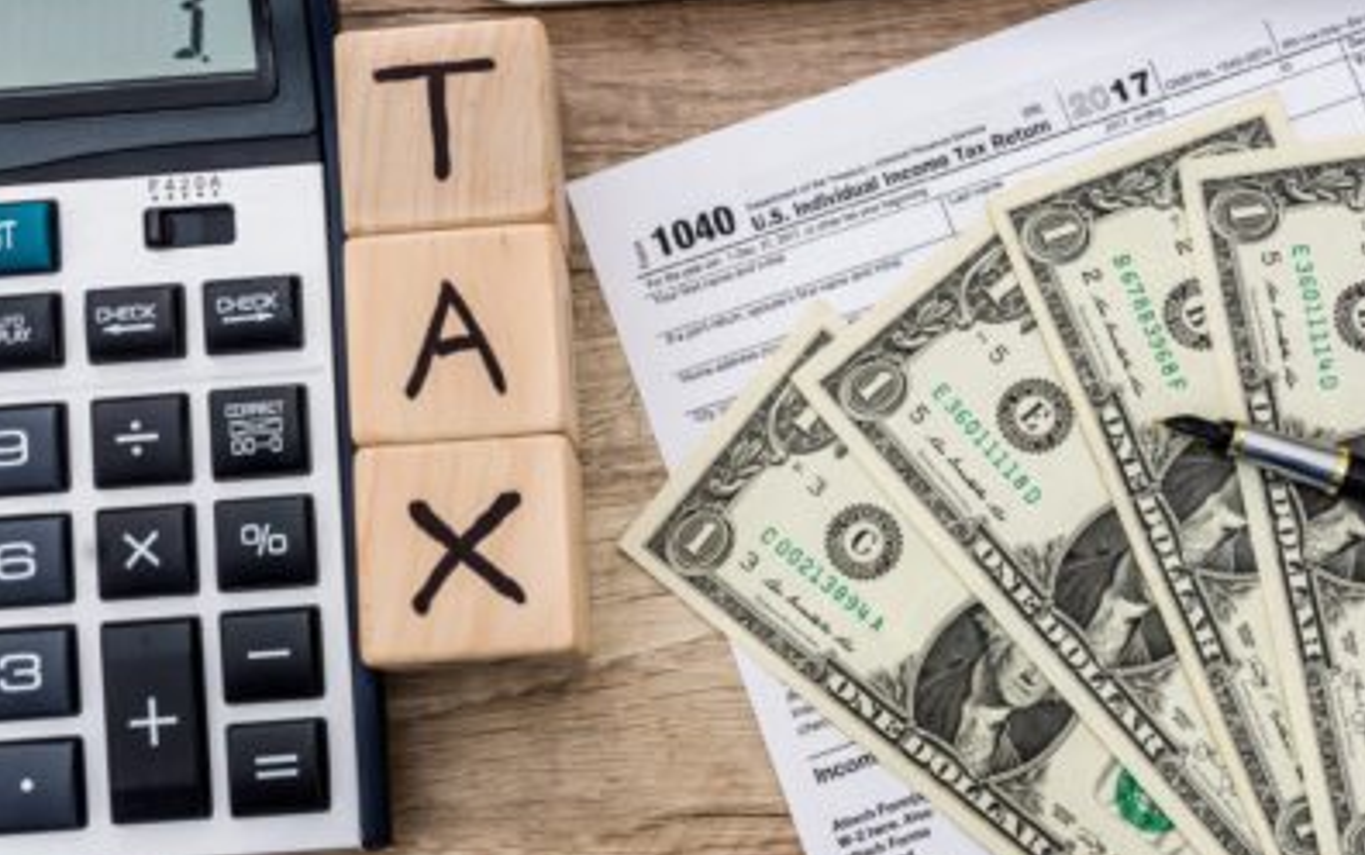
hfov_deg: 34.2
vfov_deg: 21.8
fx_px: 2220
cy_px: 374
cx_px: 689
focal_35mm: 60
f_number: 9
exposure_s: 1/125
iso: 500
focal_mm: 31
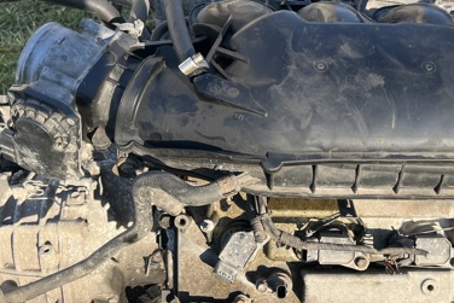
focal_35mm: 46
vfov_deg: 29.3
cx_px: 293
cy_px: 161
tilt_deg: -46.2
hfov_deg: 42.3
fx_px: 580
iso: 50
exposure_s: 1/688
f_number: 1.6
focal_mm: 5.1
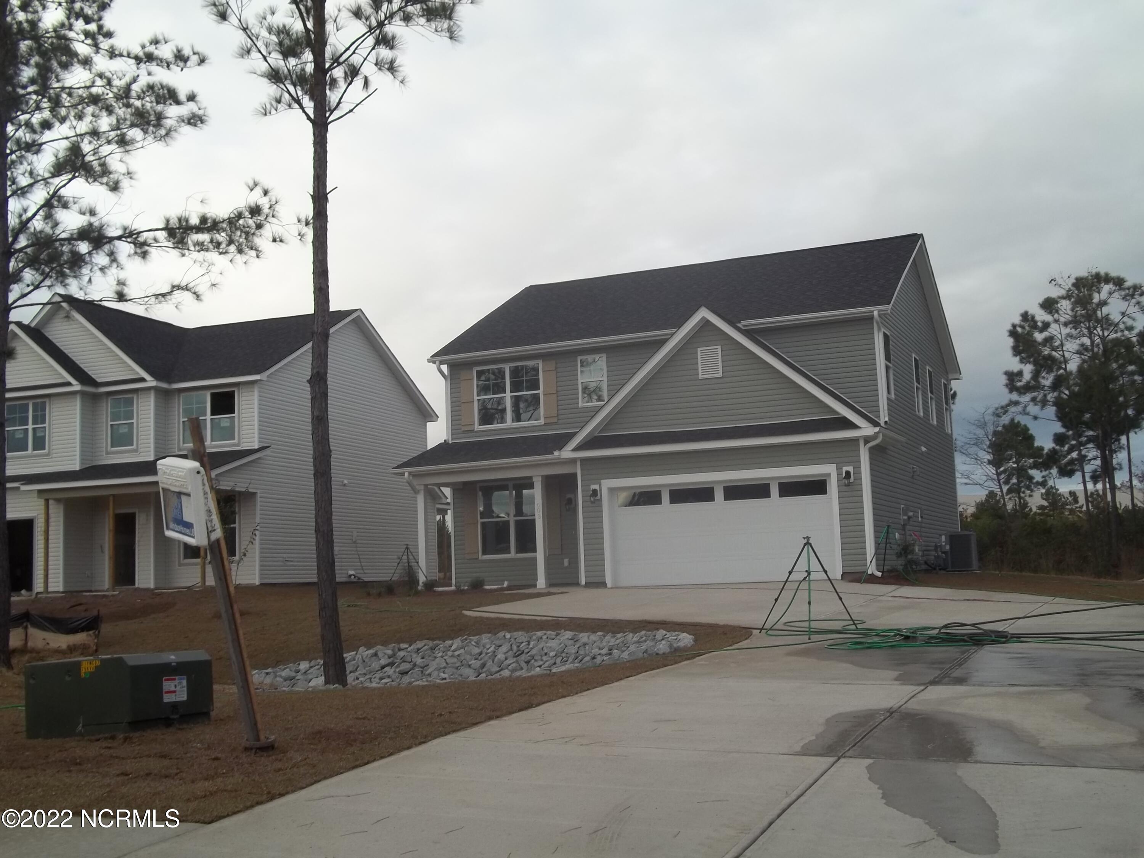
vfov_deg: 36.8
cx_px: 572
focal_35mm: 39
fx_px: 1289
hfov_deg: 47.9
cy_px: 429
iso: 64
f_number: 9.9
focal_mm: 7.1
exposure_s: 1/80
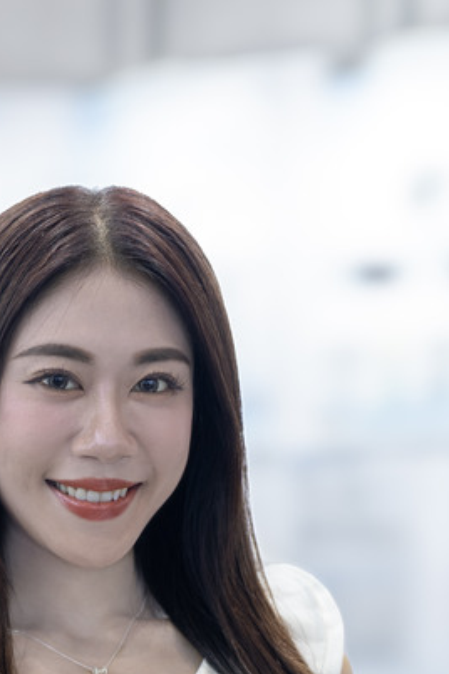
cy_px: 842
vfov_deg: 15.7
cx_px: 39
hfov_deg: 10.9
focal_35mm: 125
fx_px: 2338
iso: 125
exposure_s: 1/125
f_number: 2
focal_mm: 43
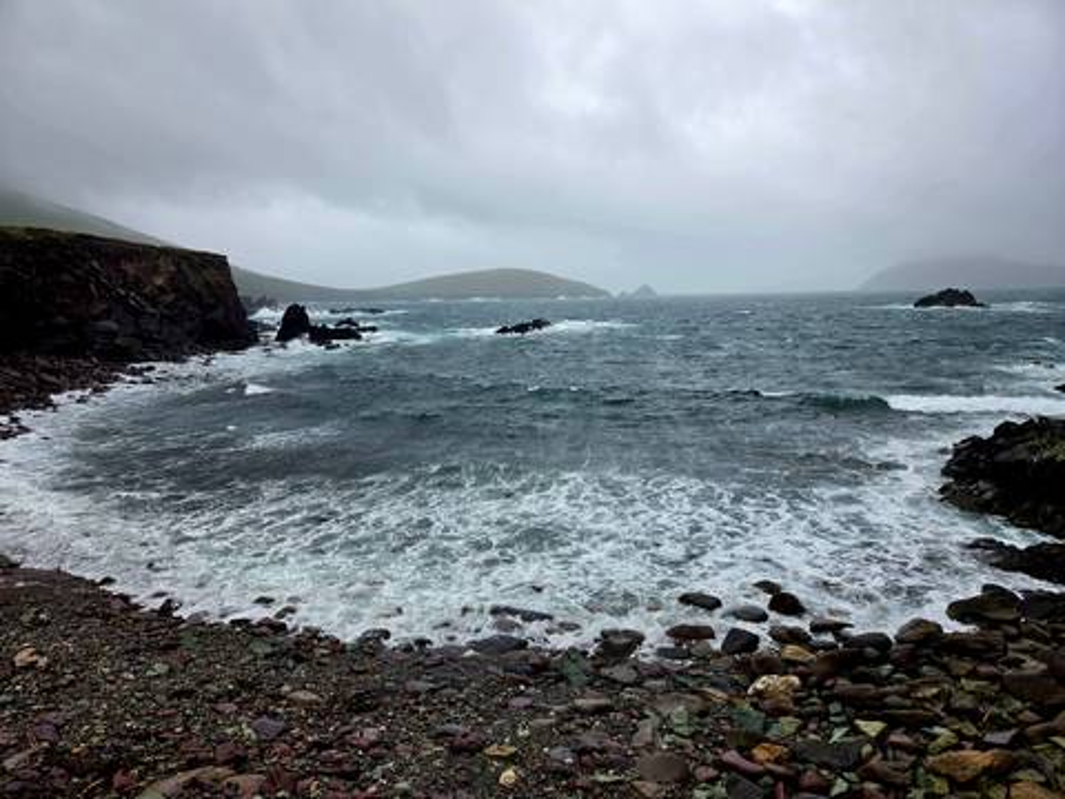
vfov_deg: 58.9
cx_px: 532
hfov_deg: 73.9
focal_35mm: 23
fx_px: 708
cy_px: 400
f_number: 1.8
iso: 80
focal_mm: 5.4
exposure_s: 1/909
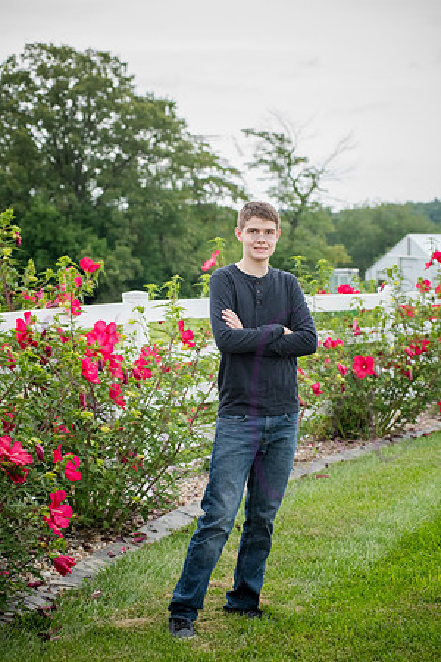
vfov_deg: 25.4
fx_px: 1470
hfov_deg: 17.1
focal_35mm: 80
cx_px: 220
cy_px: 331
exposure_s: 1/320
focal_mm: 80
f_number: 5.6
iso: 640
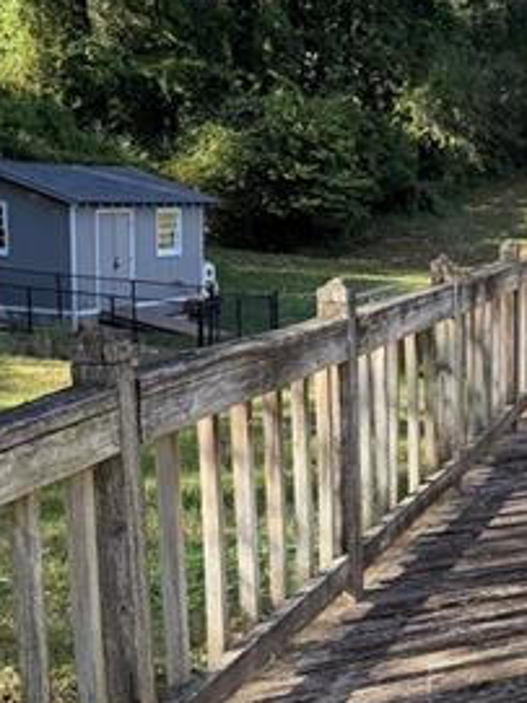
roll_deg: -3.8
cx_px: 719
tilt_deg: -12.2
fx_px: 1381
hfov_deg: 19.6
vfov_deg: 28.3
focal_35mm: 68
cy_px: 485
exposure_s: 1/1361
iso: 100
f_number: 1.78
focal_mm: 6.76
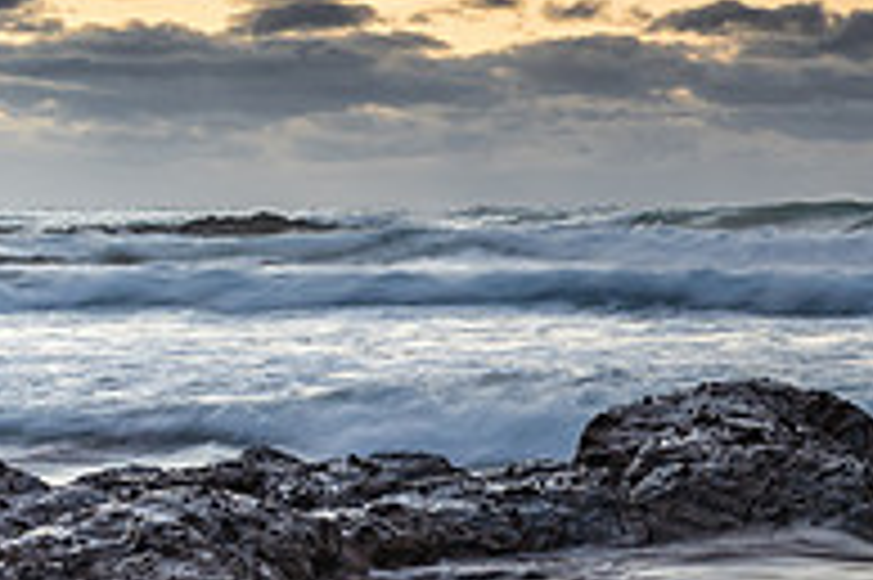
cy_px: 241
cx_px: 1287
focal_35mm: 111
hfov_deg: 16.8
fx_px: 2689
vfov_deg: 12.3
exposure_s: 1/3
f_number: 9
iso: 80
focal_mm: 24
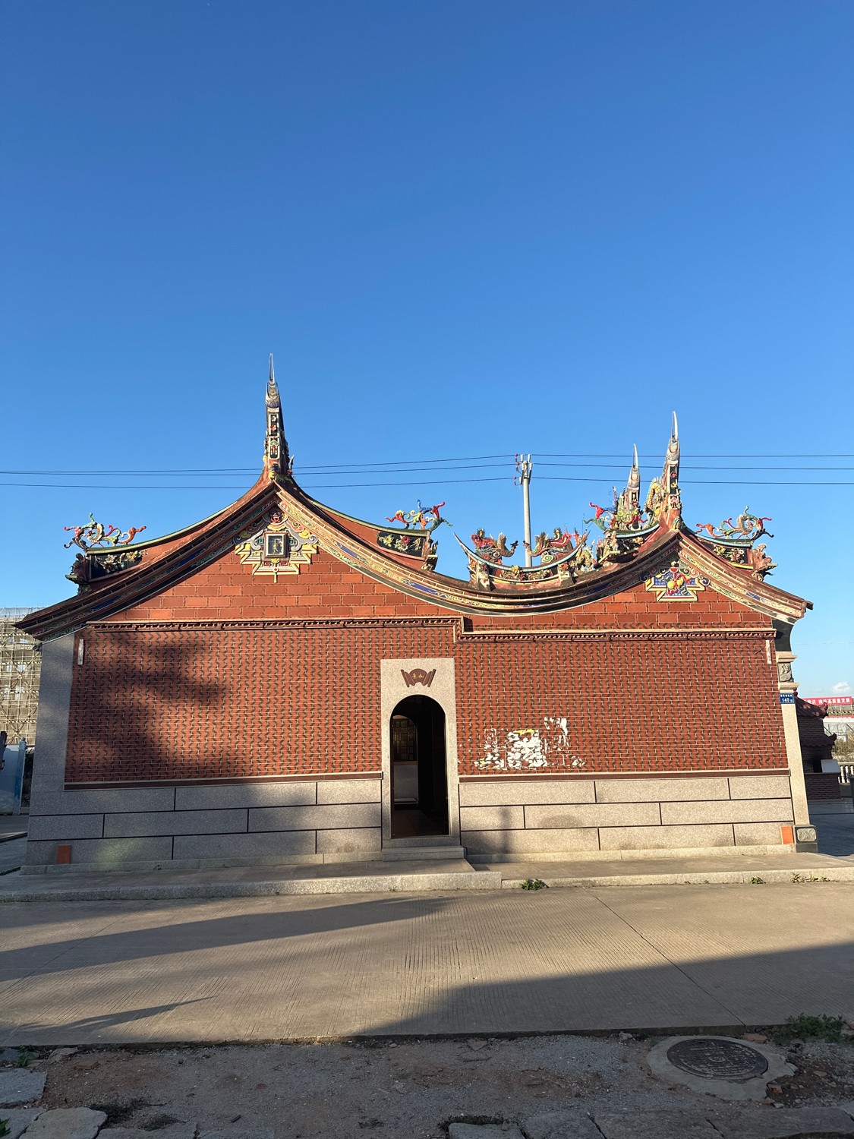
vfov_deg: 71.6
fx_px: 789
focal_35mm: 24
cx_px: 427
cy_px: 570
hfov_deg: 56.8
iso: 80
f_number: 1.78
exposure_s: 1/3058
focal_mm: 6.86
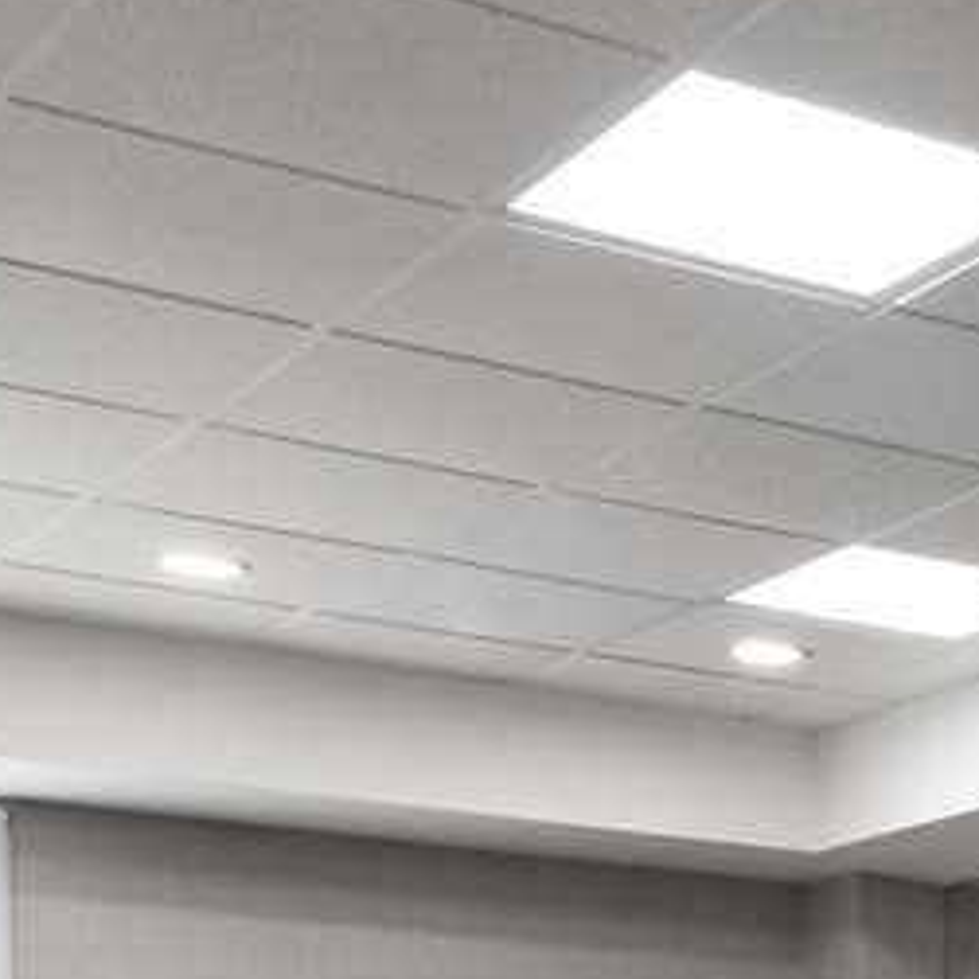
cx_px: 1443
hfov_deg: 17.5
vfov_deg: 17.7
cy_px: 1381
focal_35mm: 90
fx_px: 2880
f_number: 11
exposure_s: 1/1.67
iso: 160
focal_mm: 32
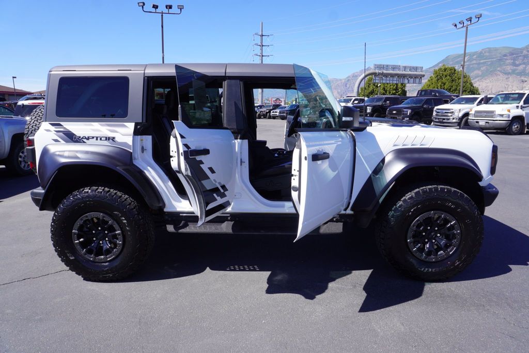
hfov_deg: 73.7
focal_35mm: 24
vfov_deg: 53.2
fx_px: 353
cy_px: 176
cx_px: 264
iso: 100
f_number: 9
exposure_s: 1/125
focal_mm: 16
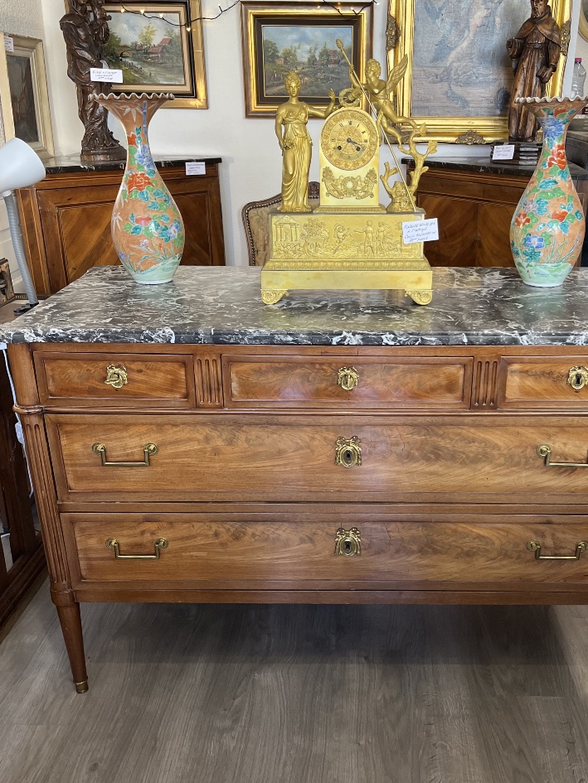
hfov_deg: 42.8
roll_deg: +0.0
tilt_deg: -24.4
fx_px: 747
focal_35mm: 33
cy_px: 408
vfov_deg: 55.3
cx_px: 352
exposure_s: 1/101
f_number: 1.6
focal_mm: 5.1
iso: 125
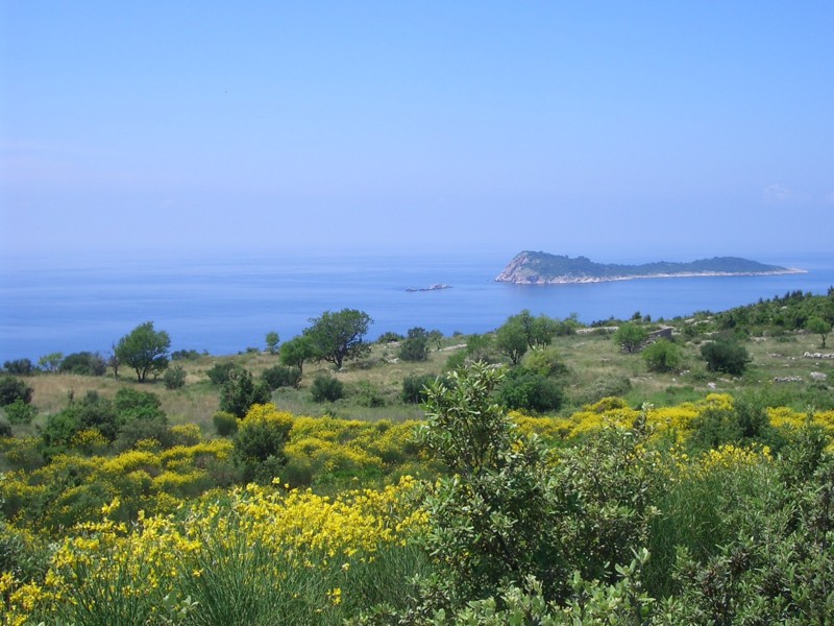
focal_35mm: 49
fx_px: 1181
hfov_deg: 38.9
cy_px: 313
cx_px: 417
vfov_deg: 29.7
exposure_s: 1/400
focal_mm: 8.2
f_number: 5
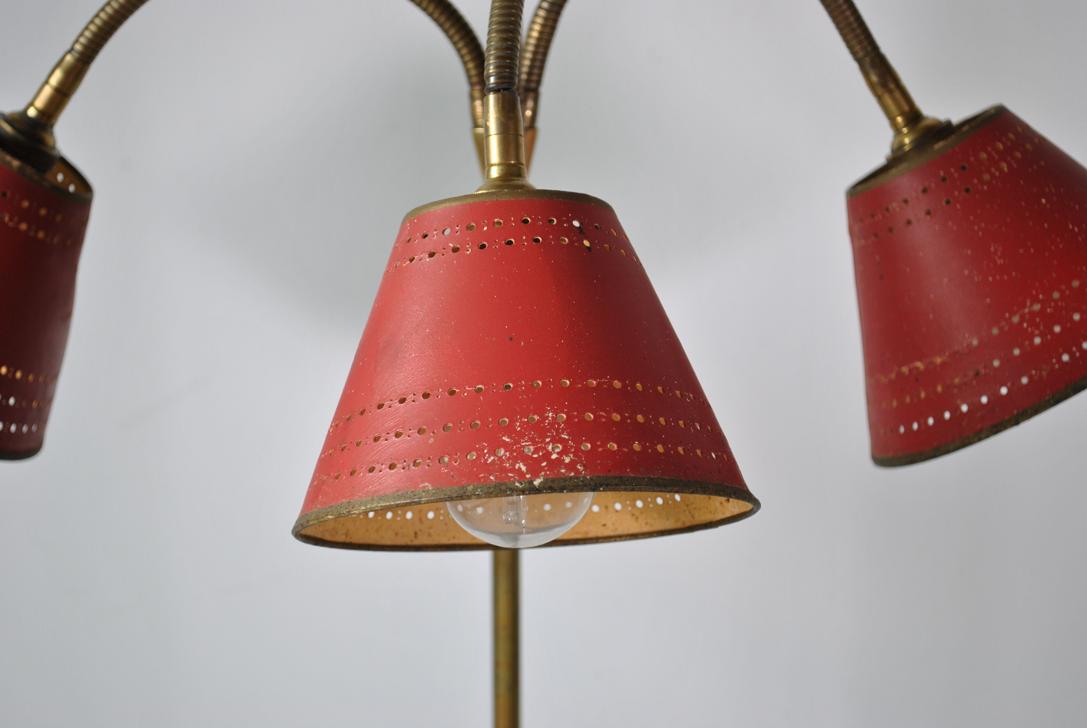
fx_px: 2494
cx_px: 544
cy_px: 364
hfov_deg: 24.6
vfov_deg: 16.6
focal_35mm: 82
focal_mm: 55
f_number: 5.6
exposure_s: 1/80
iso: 200
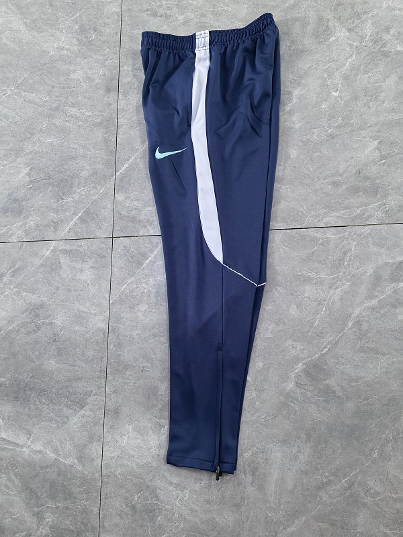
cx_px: 202
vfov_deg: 65.3
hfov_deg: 51.4
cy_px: 268
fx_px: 419
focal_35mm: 27
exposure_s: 1/50
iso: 160
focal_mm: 5.52
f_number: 1.9
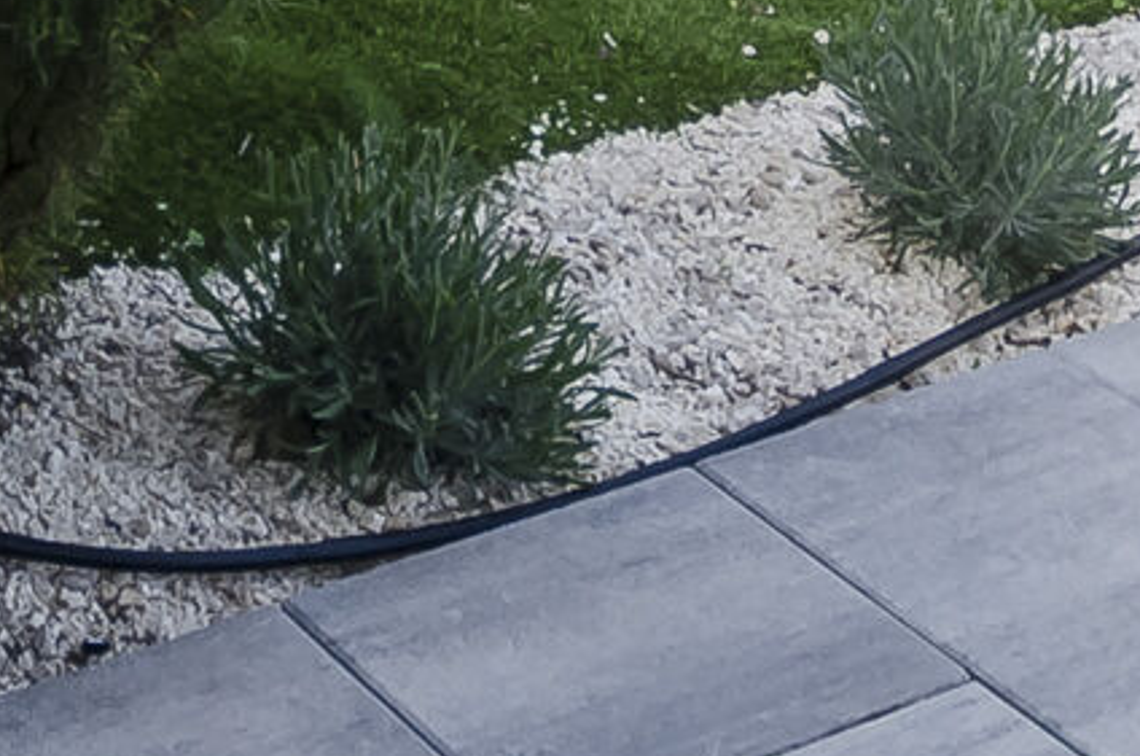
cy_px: -1400
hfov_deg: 19.7
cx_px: -118
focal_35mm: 99
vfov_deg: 10.5
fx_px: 3129
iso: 100
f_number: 5.6
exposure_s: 1/200
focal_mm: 10
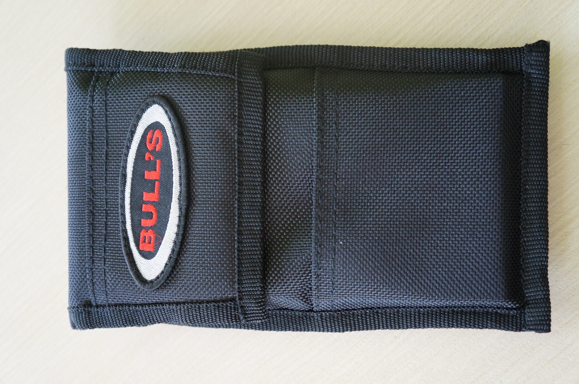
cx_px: 290
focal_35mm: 36
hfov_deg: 53.2
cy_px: 192
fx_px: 578
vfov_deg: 36.8
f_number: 4
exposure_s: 1/60
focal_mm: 24
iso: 2000
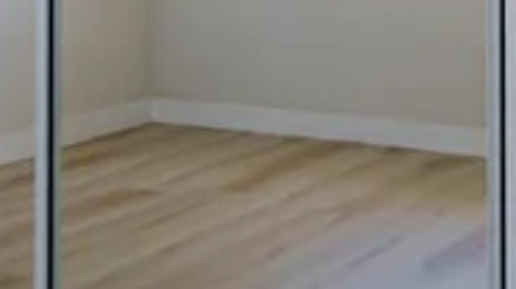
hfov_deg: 17.7
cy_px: -96
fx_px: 1421
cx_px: -327
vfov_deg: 11.3
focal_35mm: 104
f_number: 11
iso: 100
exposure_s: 4
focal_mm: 12
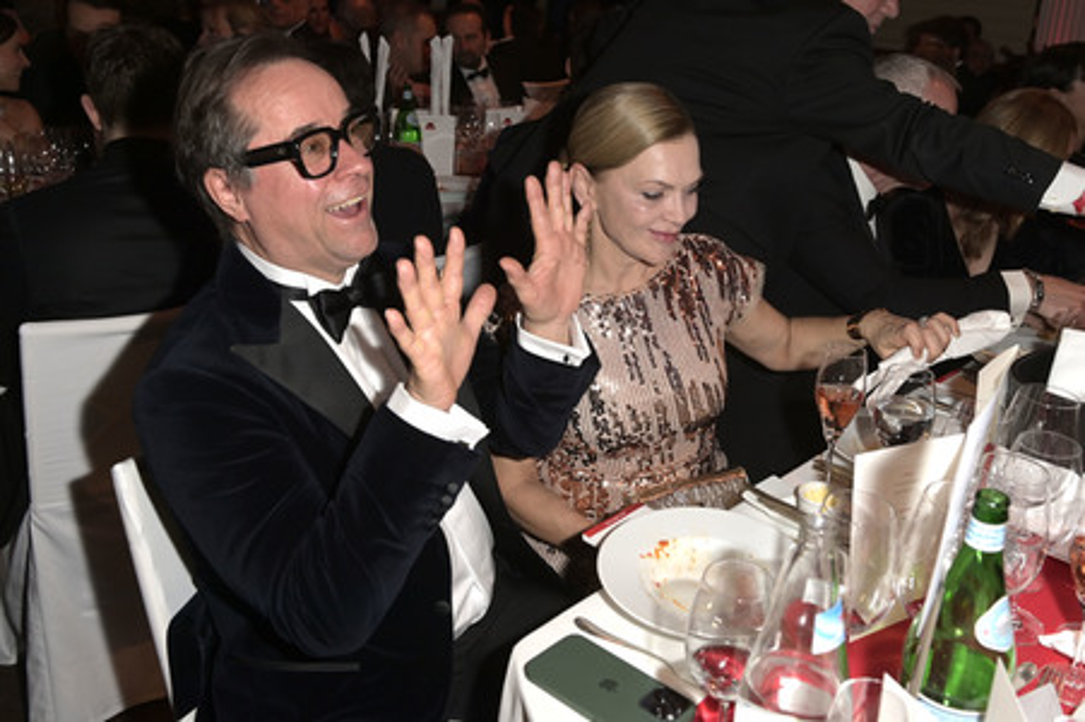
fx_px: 873
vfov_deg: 44.9
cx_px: 542
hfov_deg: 63.7
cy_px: 361
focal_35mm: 29
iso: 640
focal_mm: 29
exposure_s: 1/125
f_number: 5.6
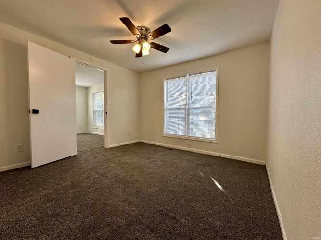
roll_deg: -0.4
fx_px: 130
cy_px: 120
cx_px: 160
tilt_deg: -2.8
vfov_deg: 85.7
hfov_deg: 102.1
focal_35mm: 14
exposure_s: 1/120
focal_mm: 2.22
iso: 64
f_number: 2.2
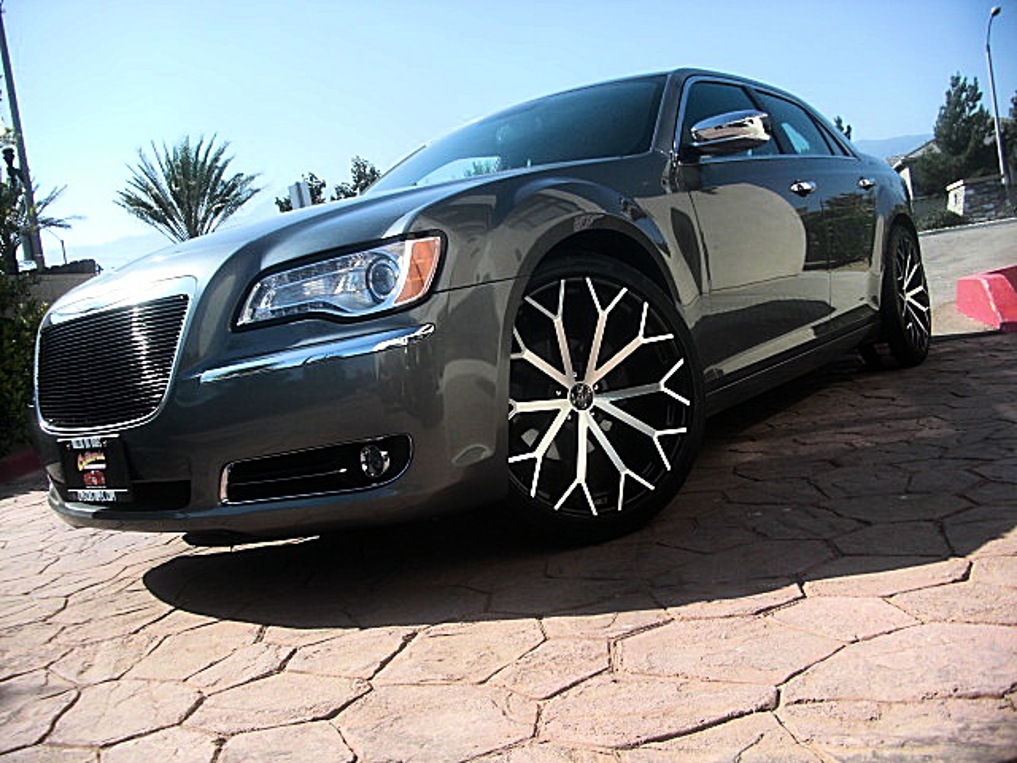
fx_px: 1058
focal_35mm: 36
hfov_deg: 51.4
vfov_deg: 39.7
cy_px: 382
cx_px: 508
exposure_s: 1/640
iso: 50
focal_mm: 6.3
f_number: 2.8
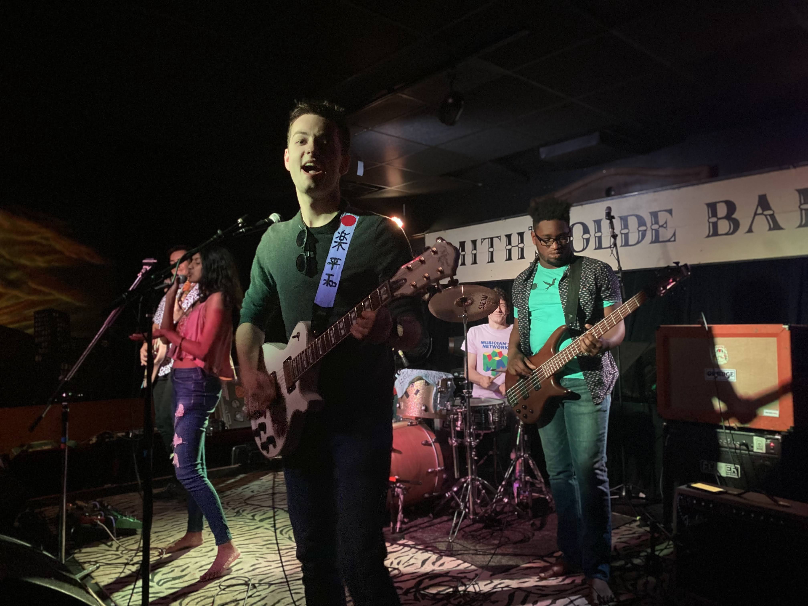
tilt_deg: +3.3
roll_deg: +0.2
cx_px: 404
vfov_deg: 53.1
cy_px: 303
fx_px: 607
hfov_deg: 67.3
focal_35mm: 26
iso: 500
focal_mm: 4.25
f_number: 1.8
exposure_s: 1/40
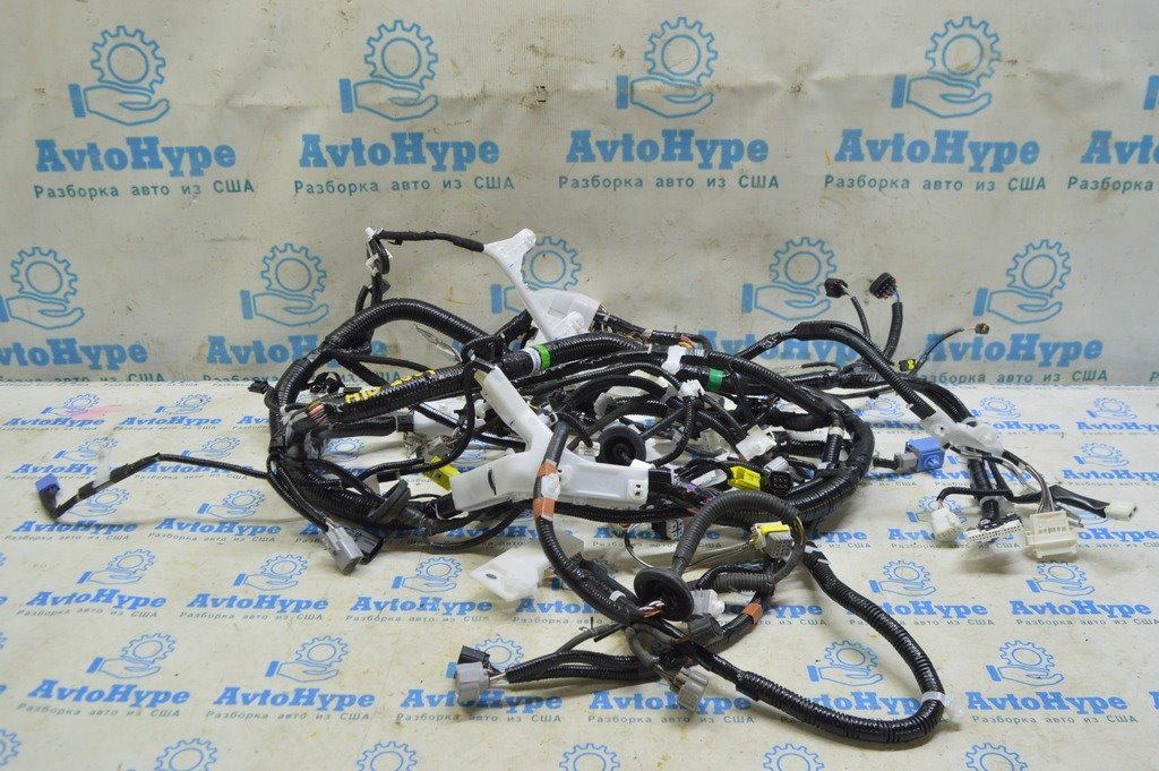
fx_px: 1013
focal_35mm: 32
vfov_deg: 41.6
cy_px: 386
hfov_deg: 59.5
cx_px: 580
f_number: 5.6
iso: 400
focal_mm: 21
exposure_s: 1/20
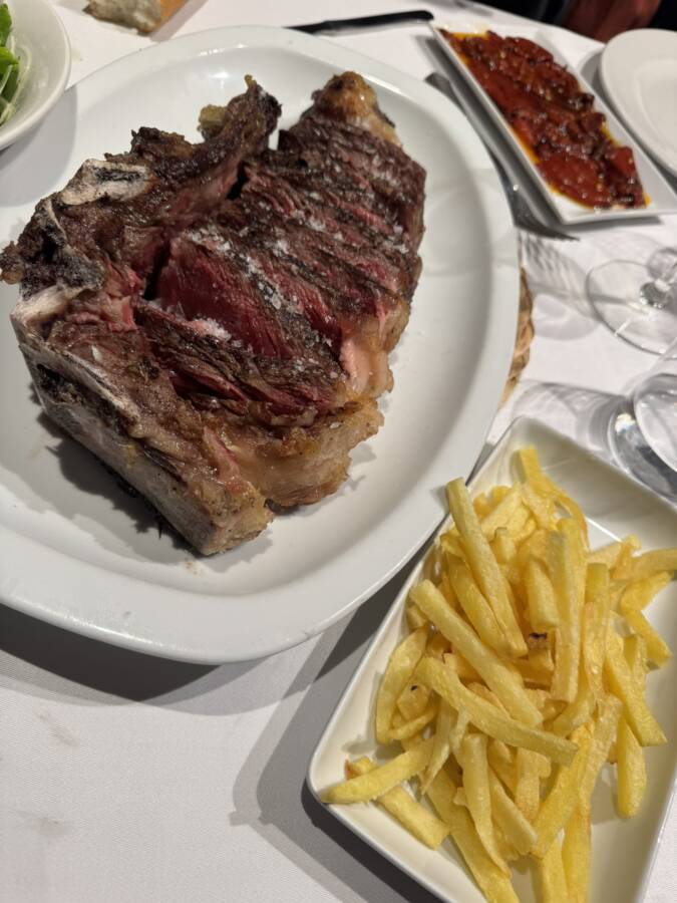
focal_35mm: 24
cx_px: 338
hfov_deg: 56.8
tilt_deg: -56.1
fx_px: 626
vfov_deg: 71.6
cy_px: 452
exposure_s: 1/121
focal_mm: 6.76
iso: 64
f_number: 1.78
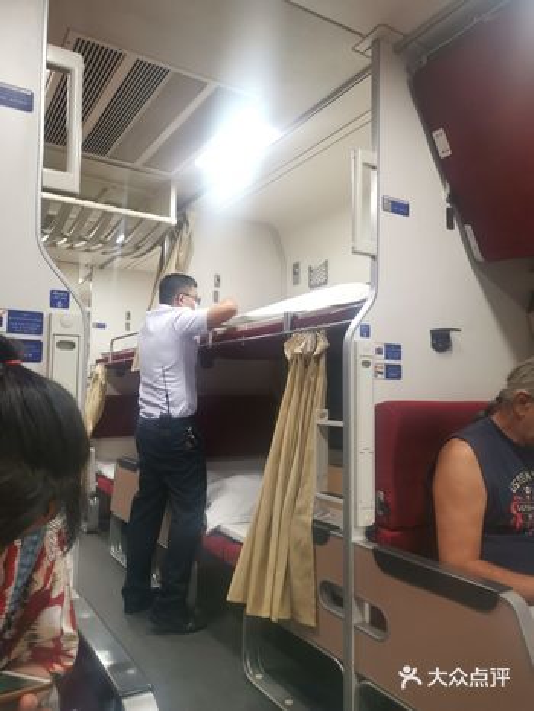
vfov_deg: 65.3
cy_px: 356
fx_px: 555
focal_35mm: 27
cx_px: 267
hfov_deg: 51.4
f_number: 1.8
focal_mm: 5.58
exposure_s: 1/50
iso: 320
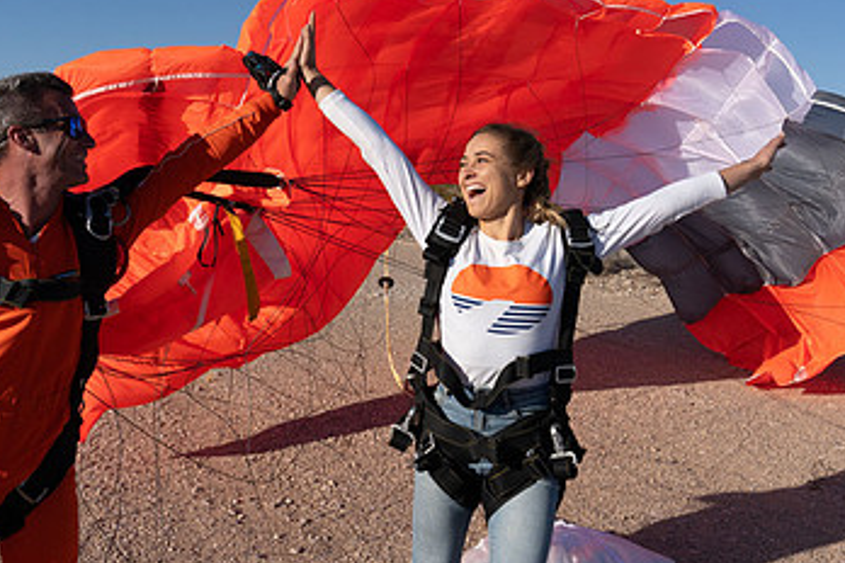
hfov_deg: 48.3
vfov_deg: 33.3
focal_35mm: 40
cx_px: 357
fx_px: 939
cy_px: 239
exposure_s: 1/2000
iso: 800
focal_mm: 24
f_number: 11
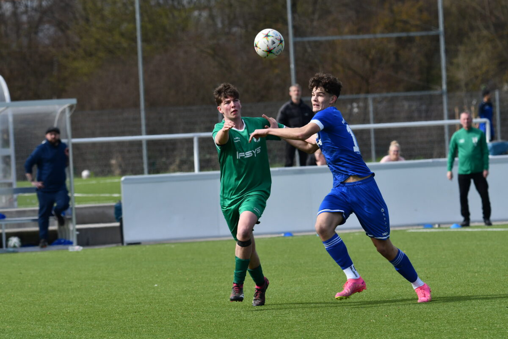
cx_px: 254
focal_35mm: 345
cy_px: 170
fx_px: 4868
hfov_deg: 6.0
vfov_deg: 4.0
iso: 400
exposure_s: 1/1600
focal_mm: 230
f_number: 6.3
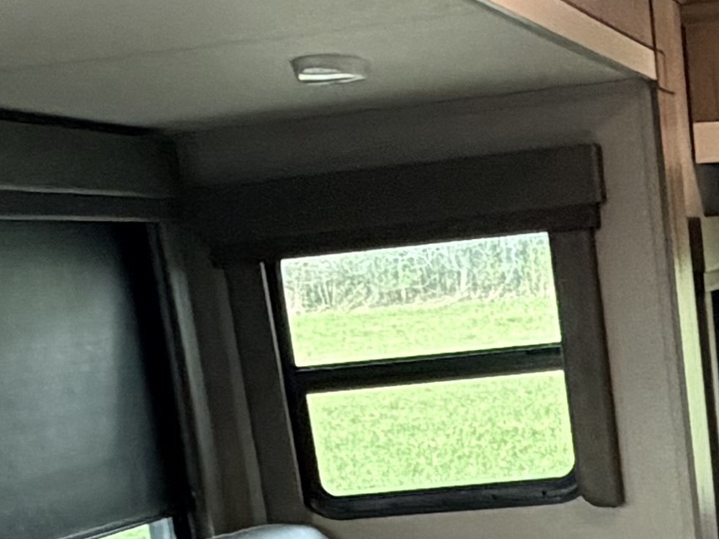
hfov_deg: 20.1
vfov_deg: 14.6
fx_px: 1932
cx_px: 796
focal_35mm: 93
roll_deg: +3.0
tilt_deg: -16.4
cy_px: 846
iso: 320
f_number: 2.2
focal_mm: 2.22
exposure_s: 1/77
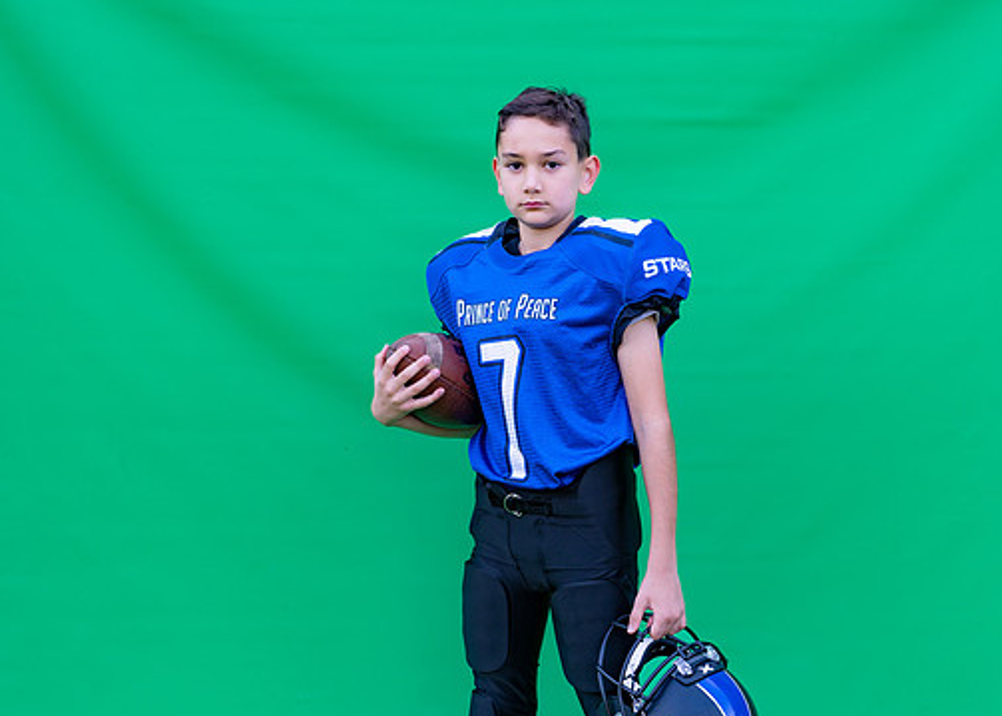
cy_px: 409
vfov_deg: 23.3
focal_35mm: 61
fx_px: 1735
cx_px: 572
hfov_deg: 32.2
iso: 160
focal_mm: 50
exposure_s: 1/400
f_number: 2.8
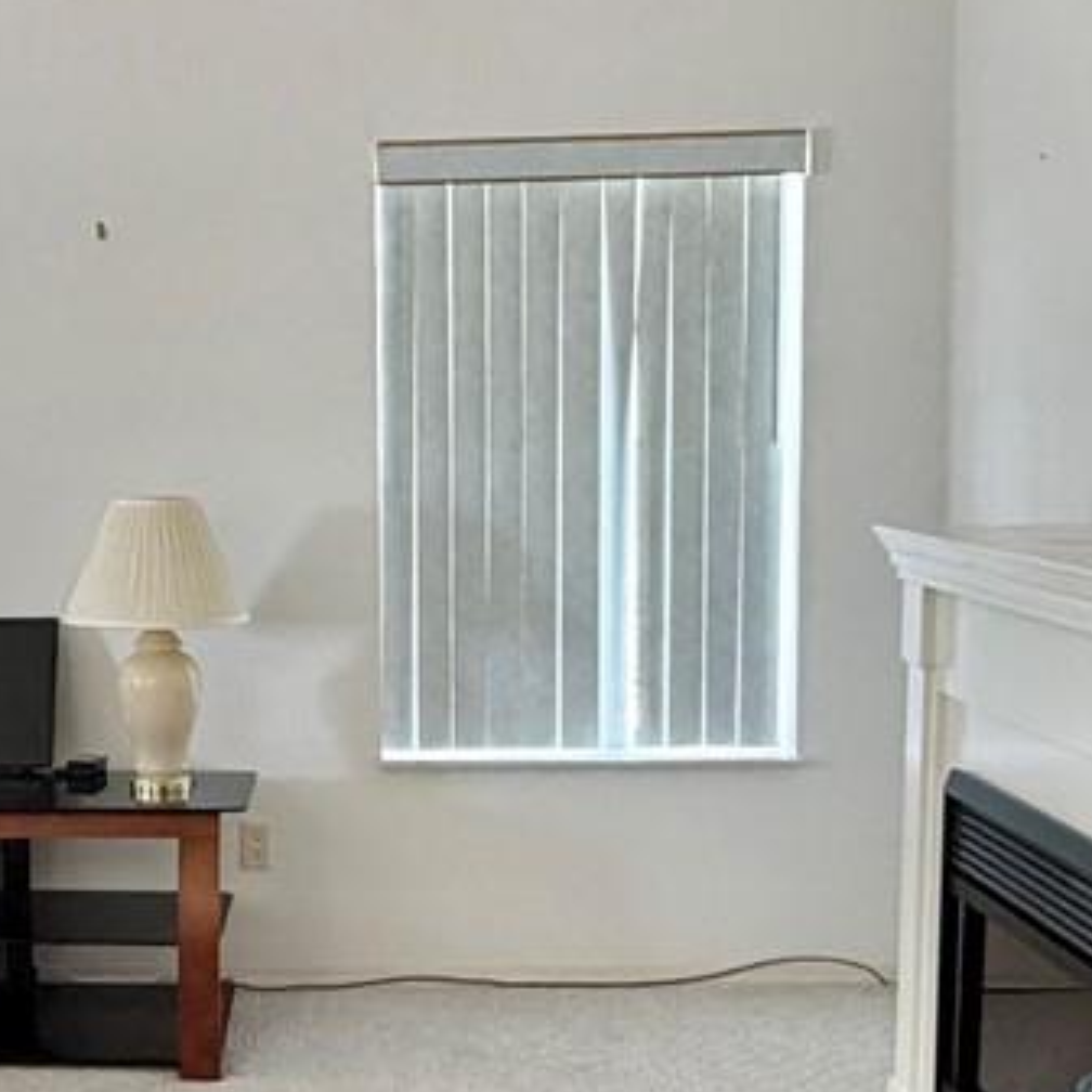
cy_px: 630
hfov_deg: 28.2
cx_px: 156
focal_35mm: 59
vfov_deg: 29.0
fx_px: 2106
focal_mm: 2.22
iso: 320
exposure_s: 1/120
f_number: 2.2
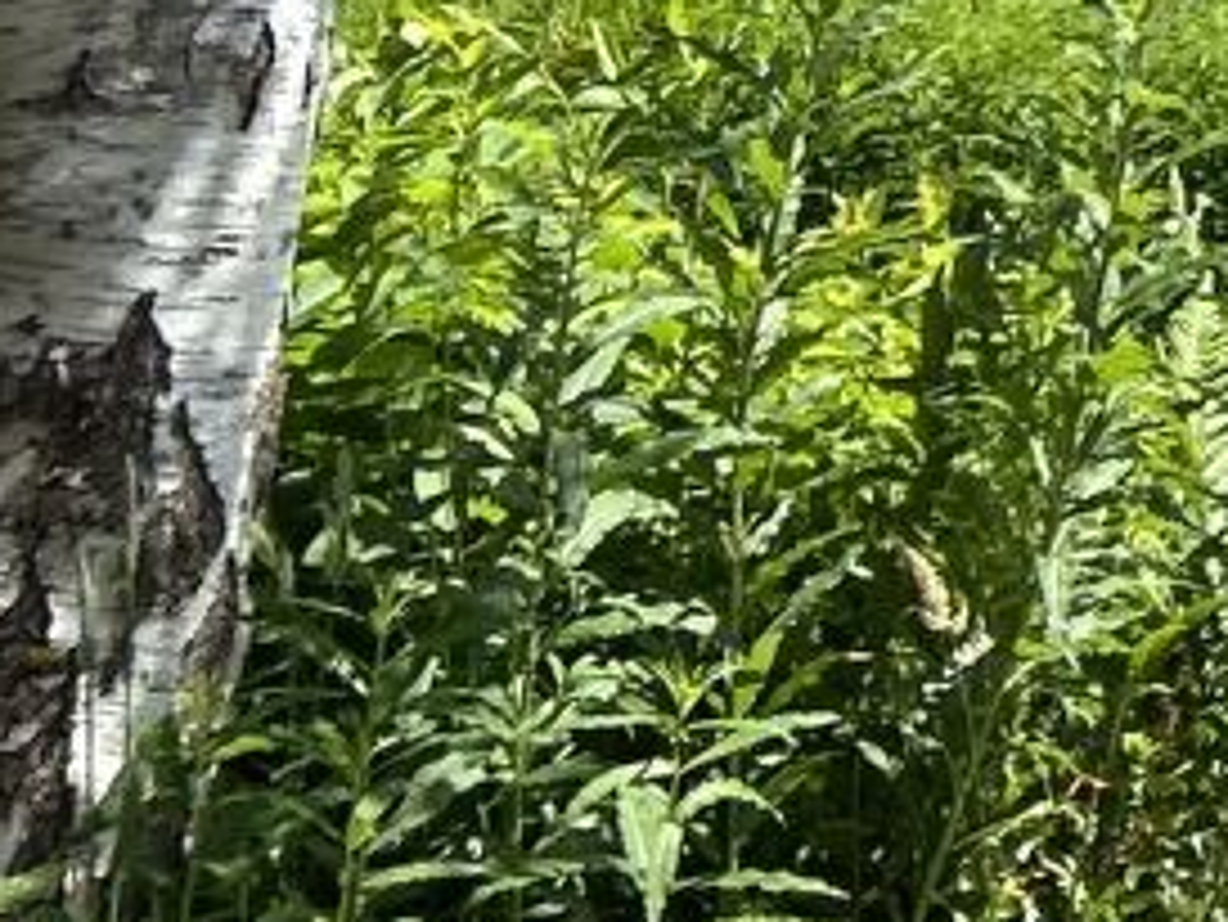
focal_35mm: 195
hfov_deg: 8.4
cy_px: -1277
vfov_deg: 7.2
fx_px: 6921
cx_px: 3792
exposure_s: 1/4630
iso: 50
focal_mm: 5.7
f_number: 1.5
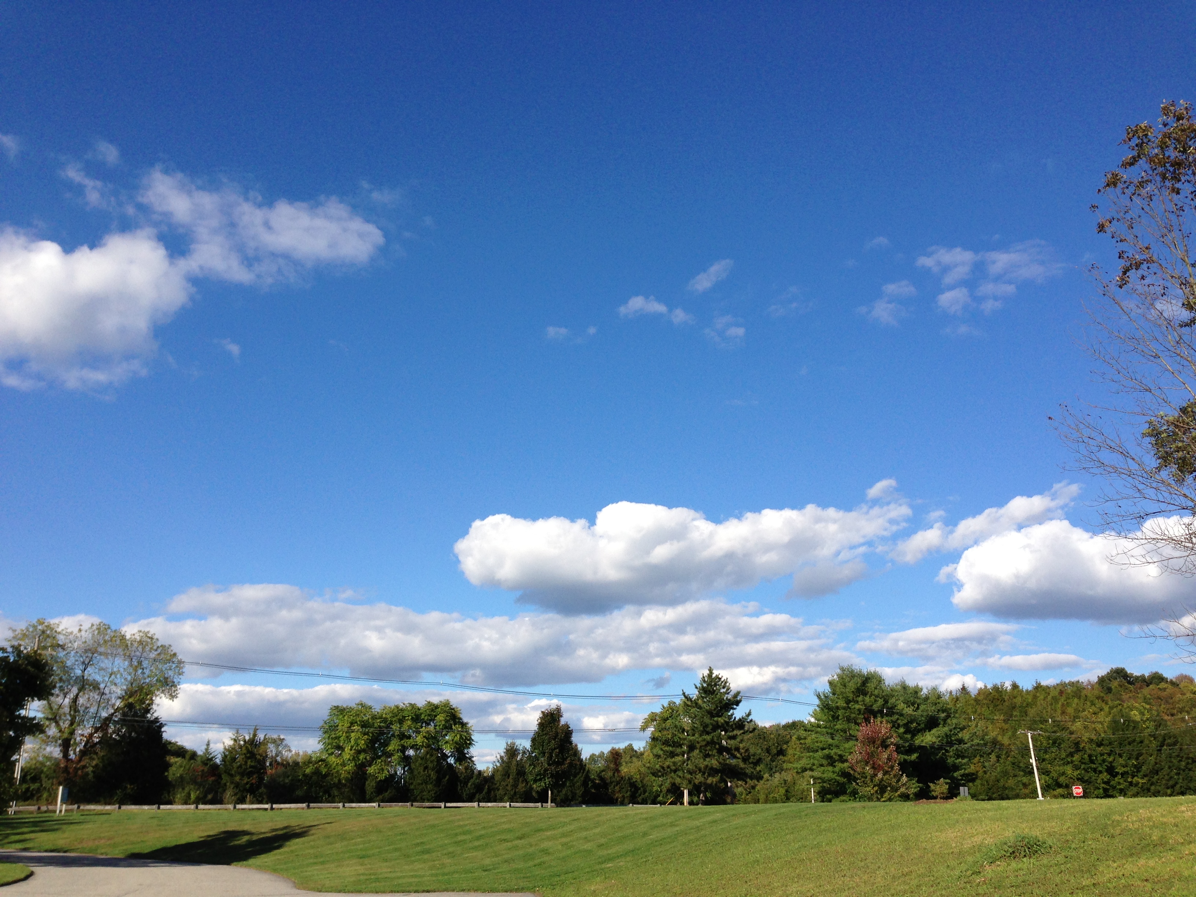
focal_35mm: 33
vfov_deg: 42.9
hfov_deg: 55.4
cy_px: 448
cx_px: 598
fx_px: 1140
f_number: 2.4
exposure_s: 1/1808
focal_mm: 4.13
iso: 50
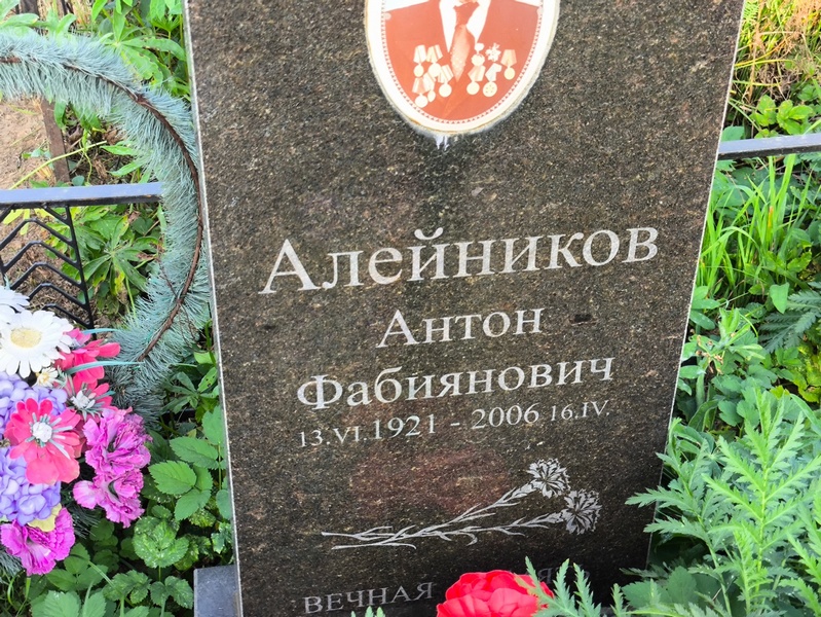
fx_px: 1186
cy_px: 308
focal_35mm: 50
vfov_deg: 29.1
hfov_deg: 38.2
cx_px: 410
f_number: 1.7
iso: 50
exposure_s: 1/100
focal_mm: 4.71
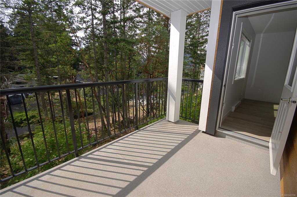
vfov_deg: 77.1
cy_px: 98
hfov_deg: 100.5
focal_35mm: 15
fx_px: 123
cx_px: 148
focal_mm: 10
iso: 100
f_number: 7.1
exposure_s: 1/200
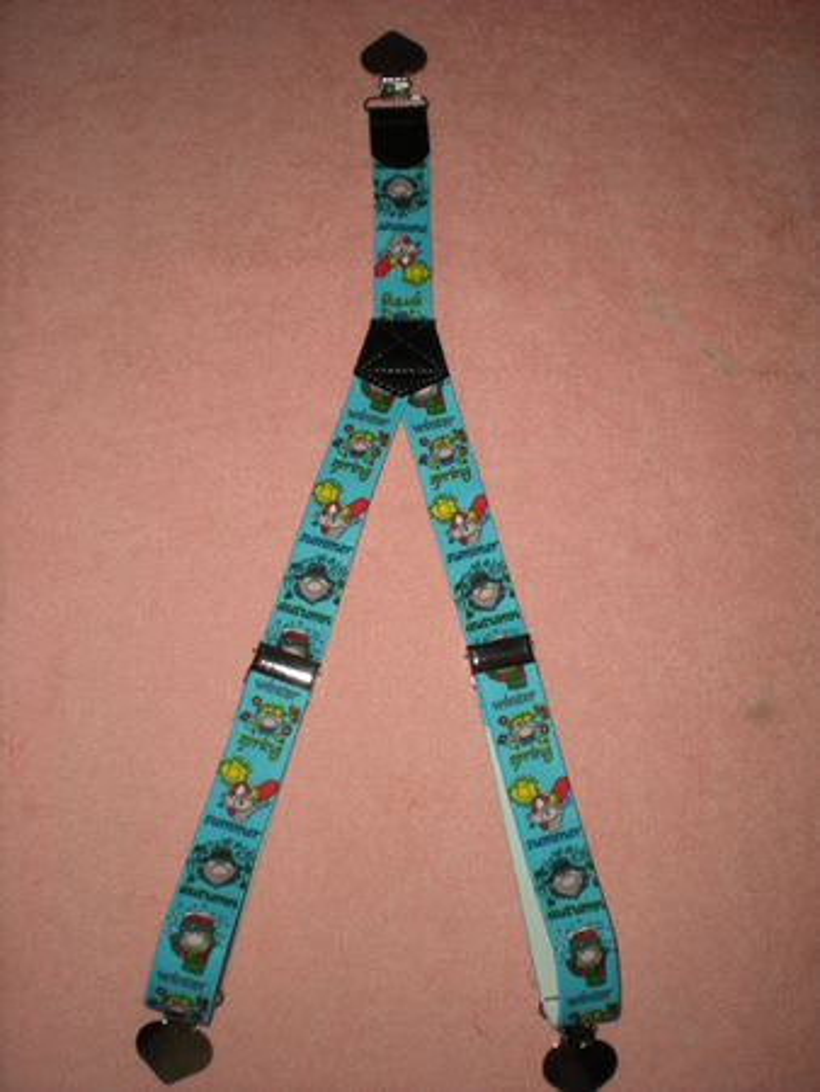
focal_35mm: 38
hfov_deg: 37.8
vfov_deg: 49.0
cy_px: 546
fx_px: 1199
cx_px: 410
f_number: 3.1
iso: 64
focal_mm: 6.3
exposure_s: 1/60
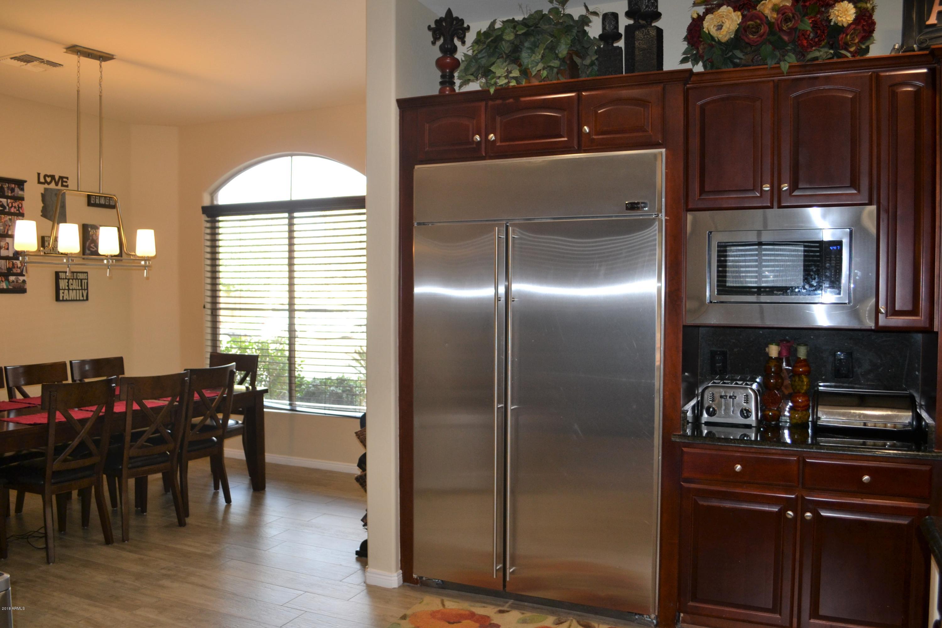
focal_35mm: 27
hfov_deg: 67.4
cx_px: 471
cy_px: 314
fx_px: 706
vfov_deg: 47.9
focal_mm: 18
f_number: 4
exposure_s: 1/60
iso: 400
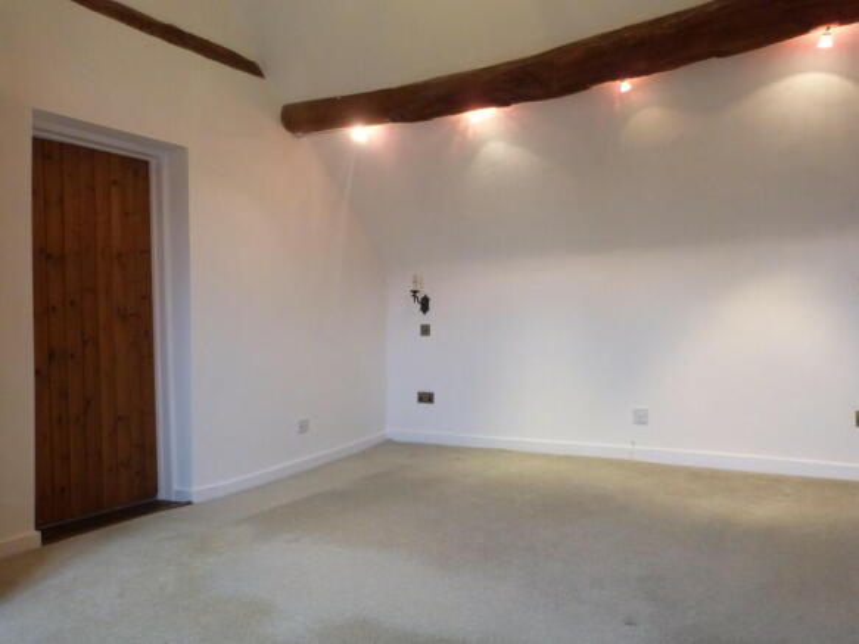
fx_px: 620
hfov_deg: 69.4
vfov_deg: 54.9
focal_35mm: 25
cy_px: 322
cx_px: 430
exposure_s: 1/30
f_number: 2.8
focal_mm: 4.5
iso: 400
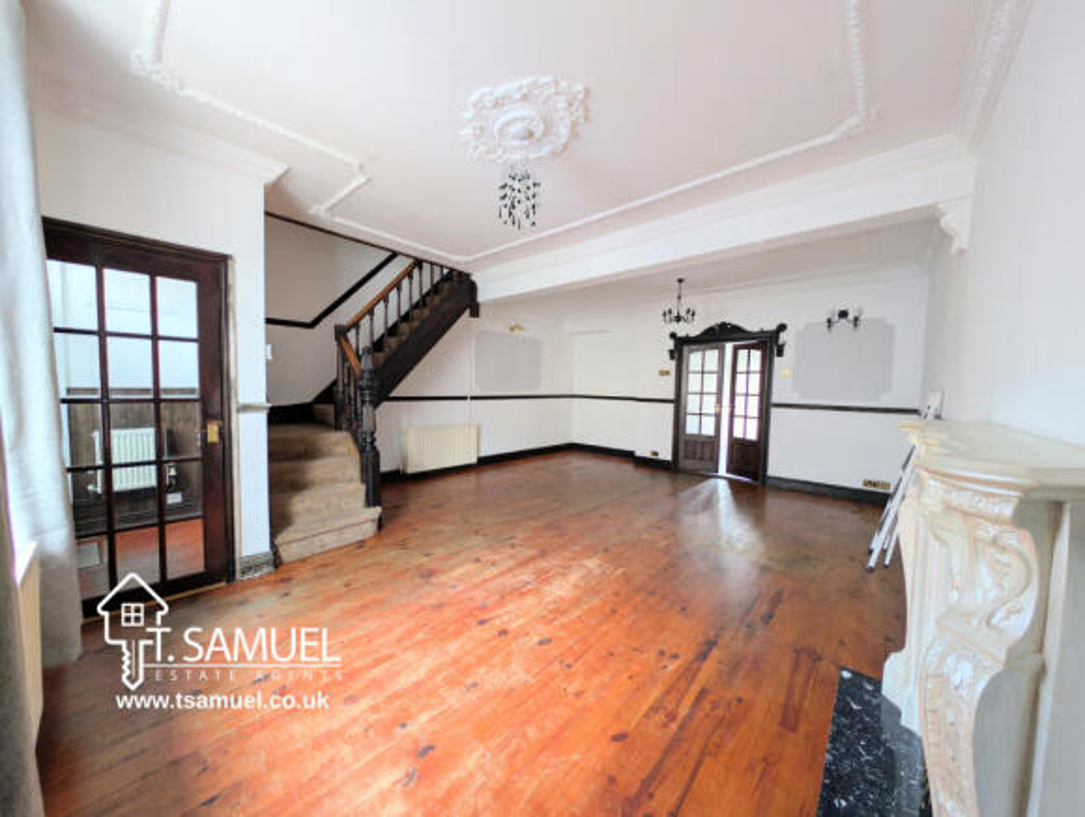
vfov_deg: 94.7
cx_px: 542
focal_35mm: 12
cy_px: 408
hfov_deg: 110.4
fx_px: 377
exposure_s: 1/36.2
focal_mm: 2.23
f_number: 1.95
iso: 71
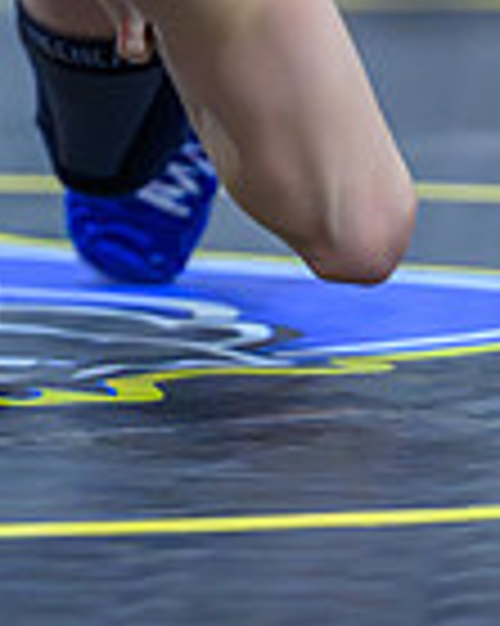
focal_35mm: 622
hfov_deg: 2.5
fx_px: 11518
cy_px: -108
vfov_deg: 3.1
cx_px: -196
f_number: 2.8
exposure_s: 1/800
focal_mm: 135
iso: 11400
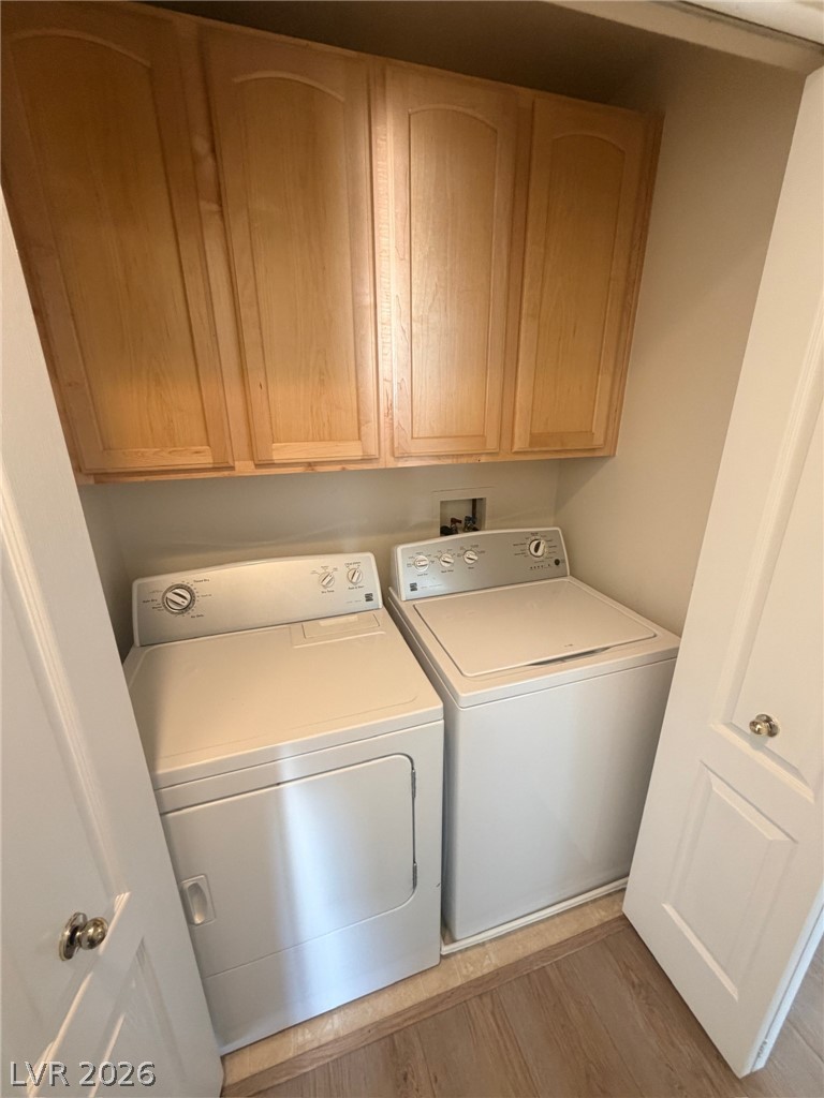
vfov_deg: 102.1
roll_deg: +1.7
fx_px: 444
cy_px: 549
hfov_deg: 85.7
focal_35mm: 14
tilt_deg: -19.7
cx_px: 412
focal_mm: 2.22
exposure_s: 1/60
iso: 200
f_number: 2.2
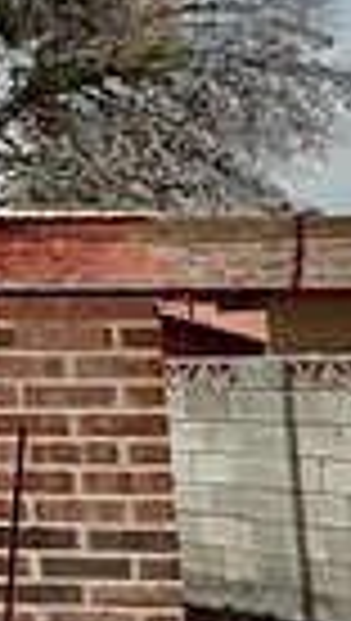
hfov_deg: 6.2
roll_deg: -0.4
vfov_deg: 18.8
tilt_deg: +5.0
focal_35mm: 113
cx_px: -1431
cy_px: 184
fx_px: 1863
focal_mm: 2.22
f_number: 2.2
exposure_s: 1/3106
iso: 50
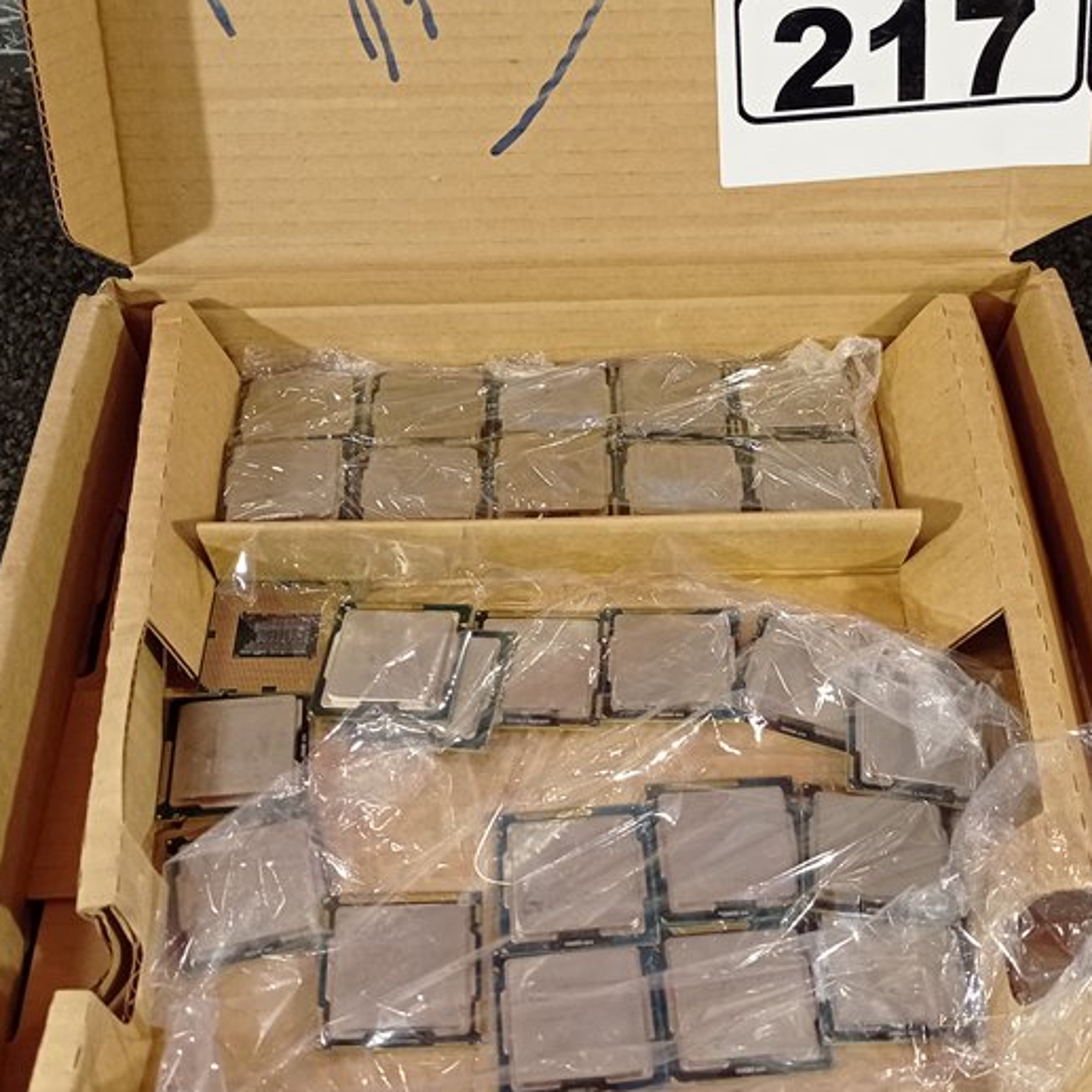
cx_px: 610
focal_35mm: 49
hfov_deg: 34.6
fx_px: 1749
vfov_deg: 34.7
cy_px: 501
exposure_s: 1/60
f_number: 1.79
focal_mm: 4.7
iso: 104
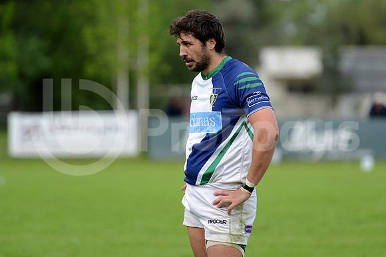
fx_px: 2896
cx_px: 193
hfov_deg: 7.6
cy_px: 128
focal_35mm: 270
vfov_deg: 5.1
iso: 500
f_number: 4
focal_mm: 270
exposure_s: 1/640
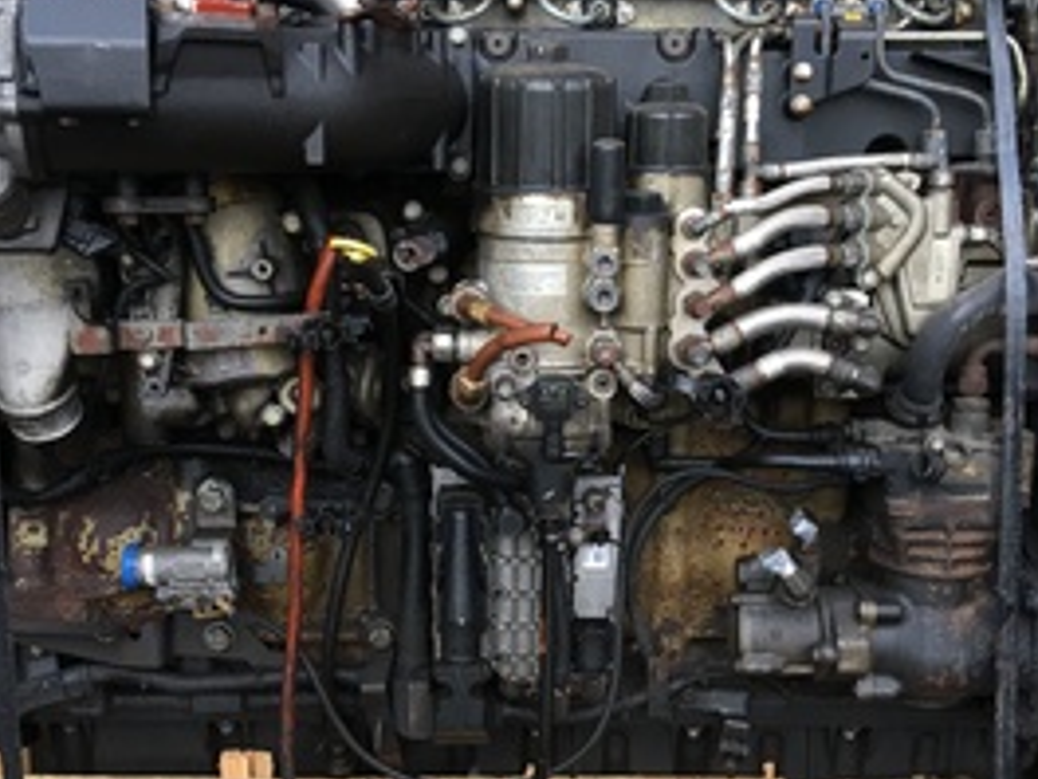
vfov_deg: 32.9
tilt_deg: -12.0
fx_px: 1319
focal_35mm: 44
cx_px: 531
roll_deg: -1.6
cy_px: 413
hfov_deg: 42.9
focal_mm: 4.15
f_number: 2.2
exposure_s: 1/15
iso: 25
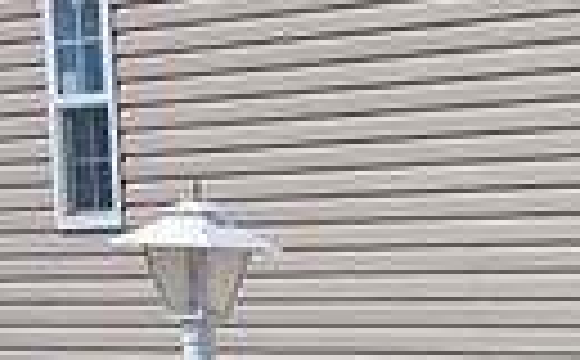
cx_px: 796
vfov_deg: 12.5
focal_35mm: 99
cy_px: 540
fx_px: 1561
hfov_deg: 19.1
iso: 21
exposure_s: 1/1845
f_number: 1.68
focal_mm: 6.9
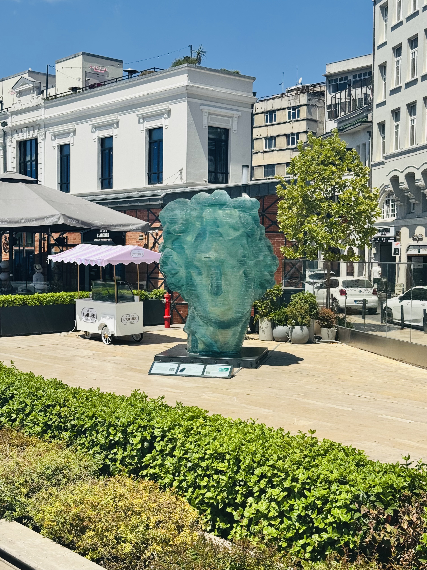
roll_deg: -1.1
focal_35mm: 48
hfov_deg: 30.3
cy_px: 285
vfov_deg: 39.7
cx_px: 214
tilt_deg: +0.5
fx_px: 789
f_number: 1.78
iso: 64
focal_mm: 6.76
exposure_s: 1/7092
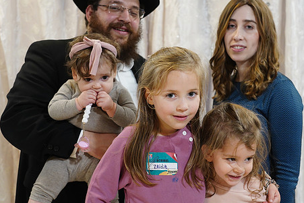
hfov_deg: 31.7
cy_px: 85
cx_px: 195
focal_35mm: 63
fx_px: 532
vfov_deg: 21.6
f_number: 4.5
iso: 2000
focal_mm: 49
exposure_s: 1/100
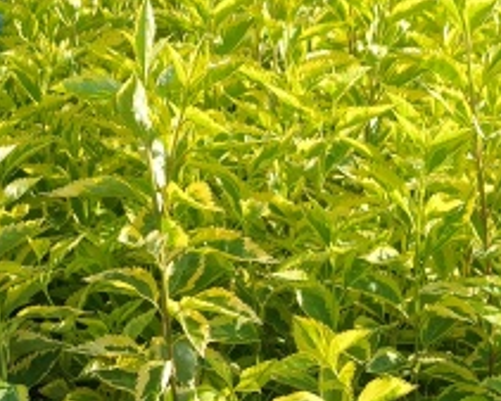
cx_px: 145
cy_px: 510
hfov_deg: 19.8
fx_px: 1424
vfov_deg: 15.3
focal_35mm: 96
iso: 80
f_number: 1.8
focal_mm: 4.84
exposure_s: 1/1664
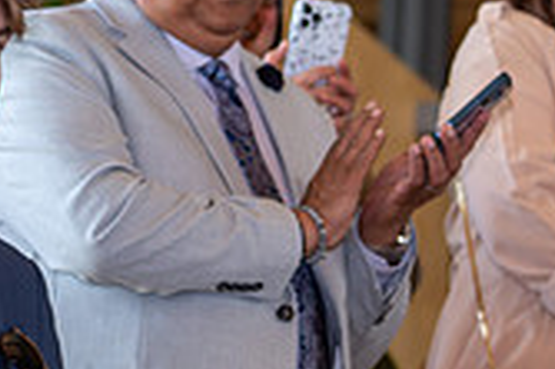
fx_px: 3743
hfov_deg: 8.2
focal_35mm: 243
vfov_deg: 5.6
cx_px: 927
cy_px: 324
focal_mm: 70
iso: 125
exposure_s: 1/160
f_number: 3.2
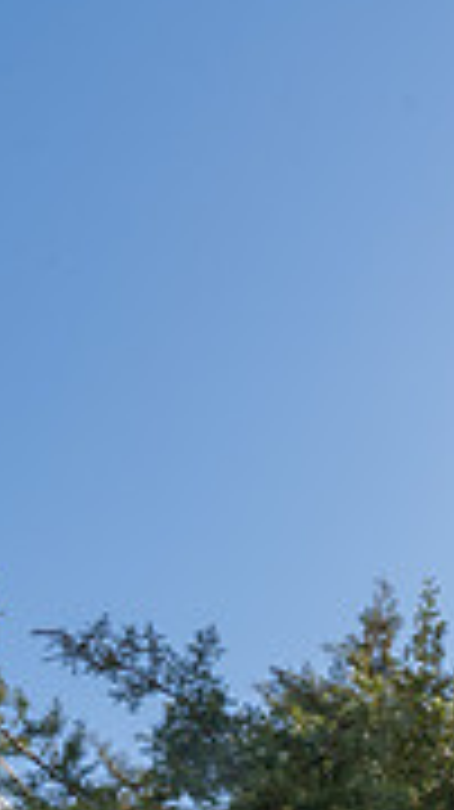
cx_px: 508
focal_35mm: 63
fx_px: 1351
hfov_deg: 18.3
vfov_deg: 28.5
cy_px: 999
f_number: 13
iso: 250
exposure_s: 1/160
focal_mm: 24
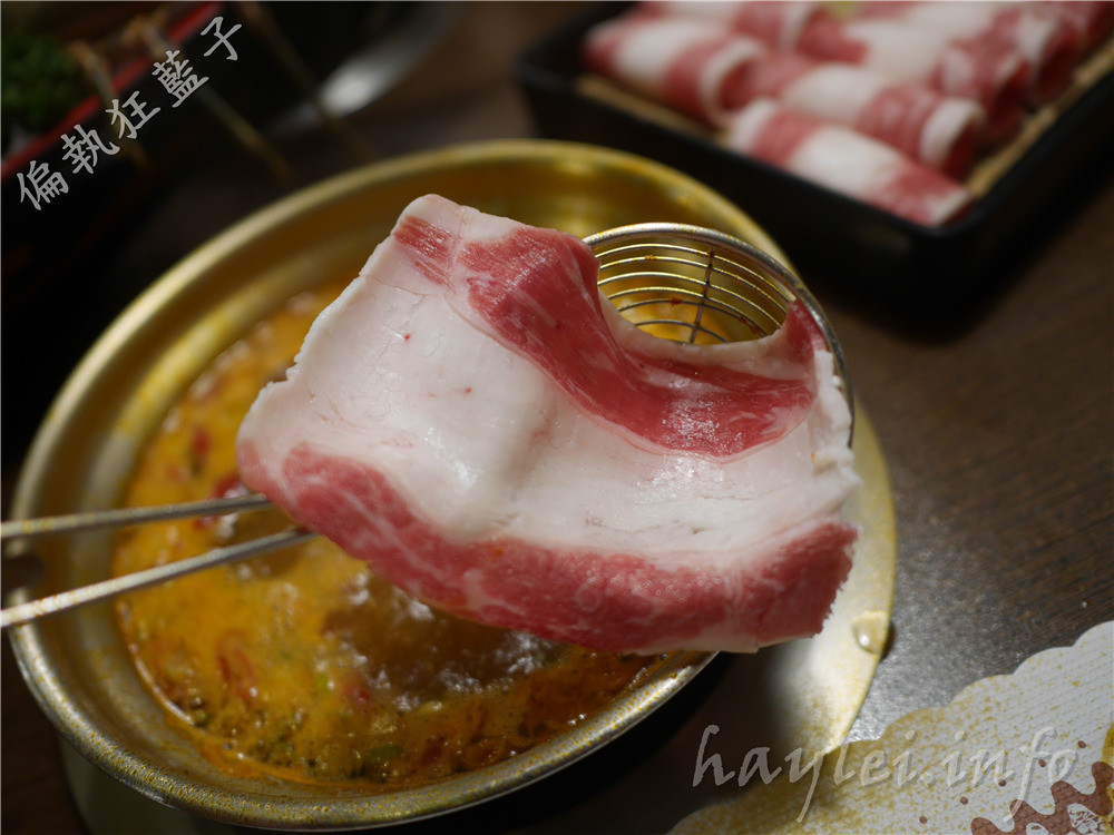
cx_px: 557
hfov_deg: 60.0
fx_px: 965
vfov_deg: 46.8
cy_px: 418
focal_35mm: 30
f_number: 1.7
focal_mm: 15
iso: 250
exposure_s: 1/60
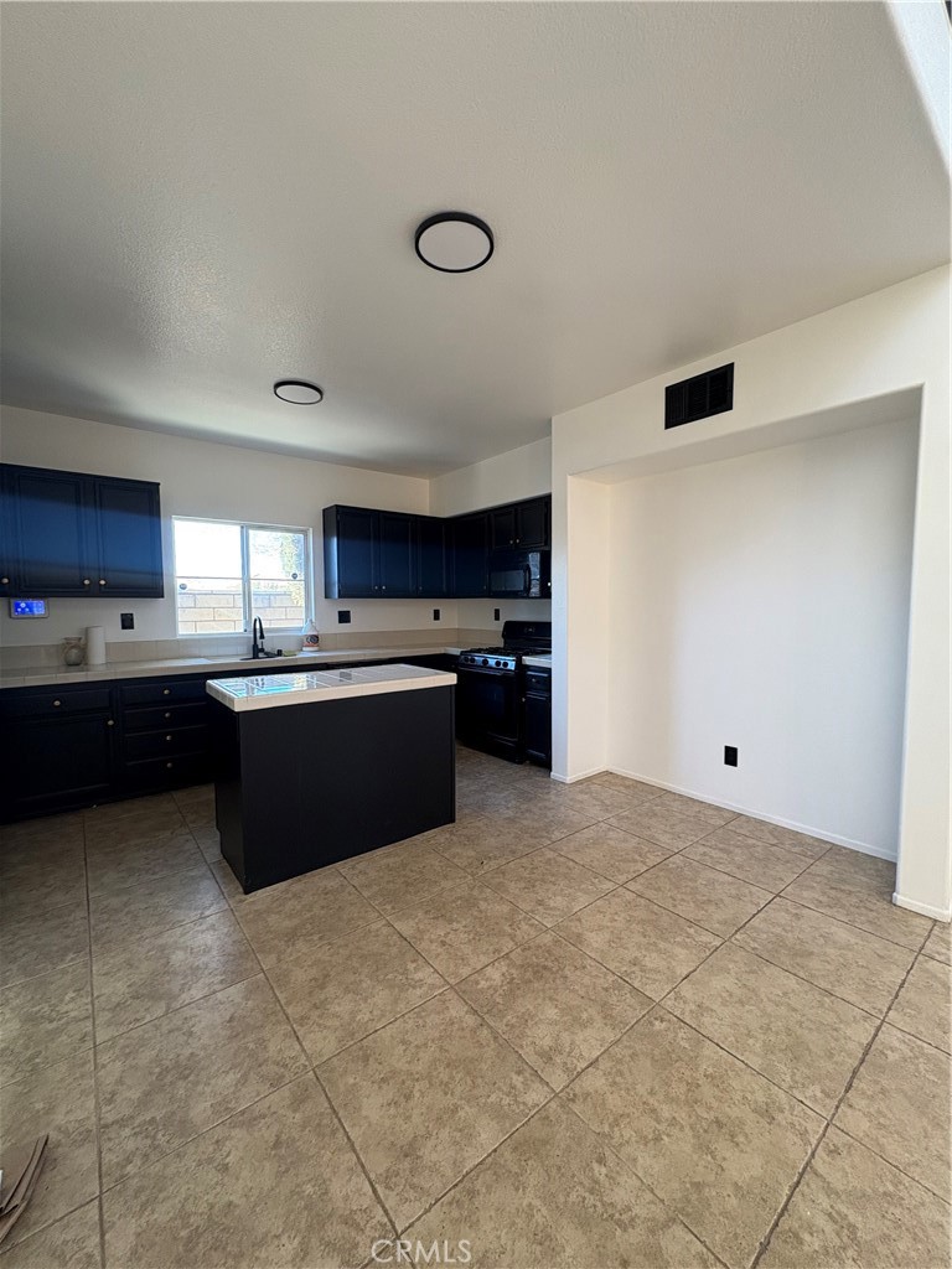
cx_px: 476
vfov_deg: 102.1
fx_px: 513
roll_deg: -0.3
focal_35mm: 14
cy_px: 634
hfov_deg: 85.7
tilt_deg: -3.8
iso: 160
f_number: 2.2
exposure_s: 1/60
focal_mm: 2.22
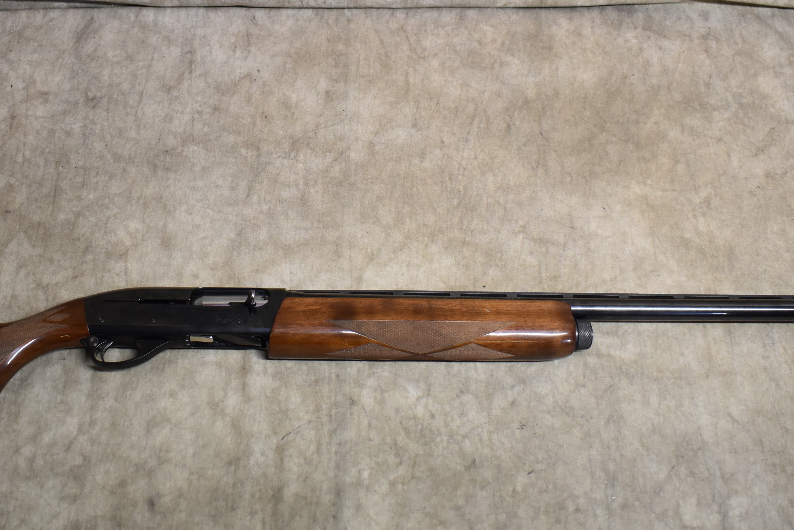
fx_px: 970
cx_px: 330
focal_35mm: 44
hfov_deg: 44.3
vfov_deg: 30.3
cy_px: 187
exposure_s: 1/200
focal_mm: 18
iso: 800
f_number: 3.5
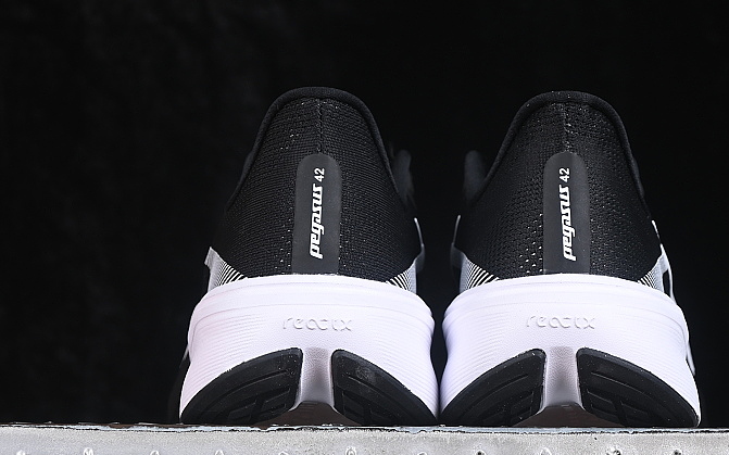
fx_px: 2443
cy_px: 182
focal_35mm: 123
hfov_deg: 17.0
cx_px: 430
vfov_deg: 10.6
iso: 160
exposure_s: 1/60
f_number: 6.3
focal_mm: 50
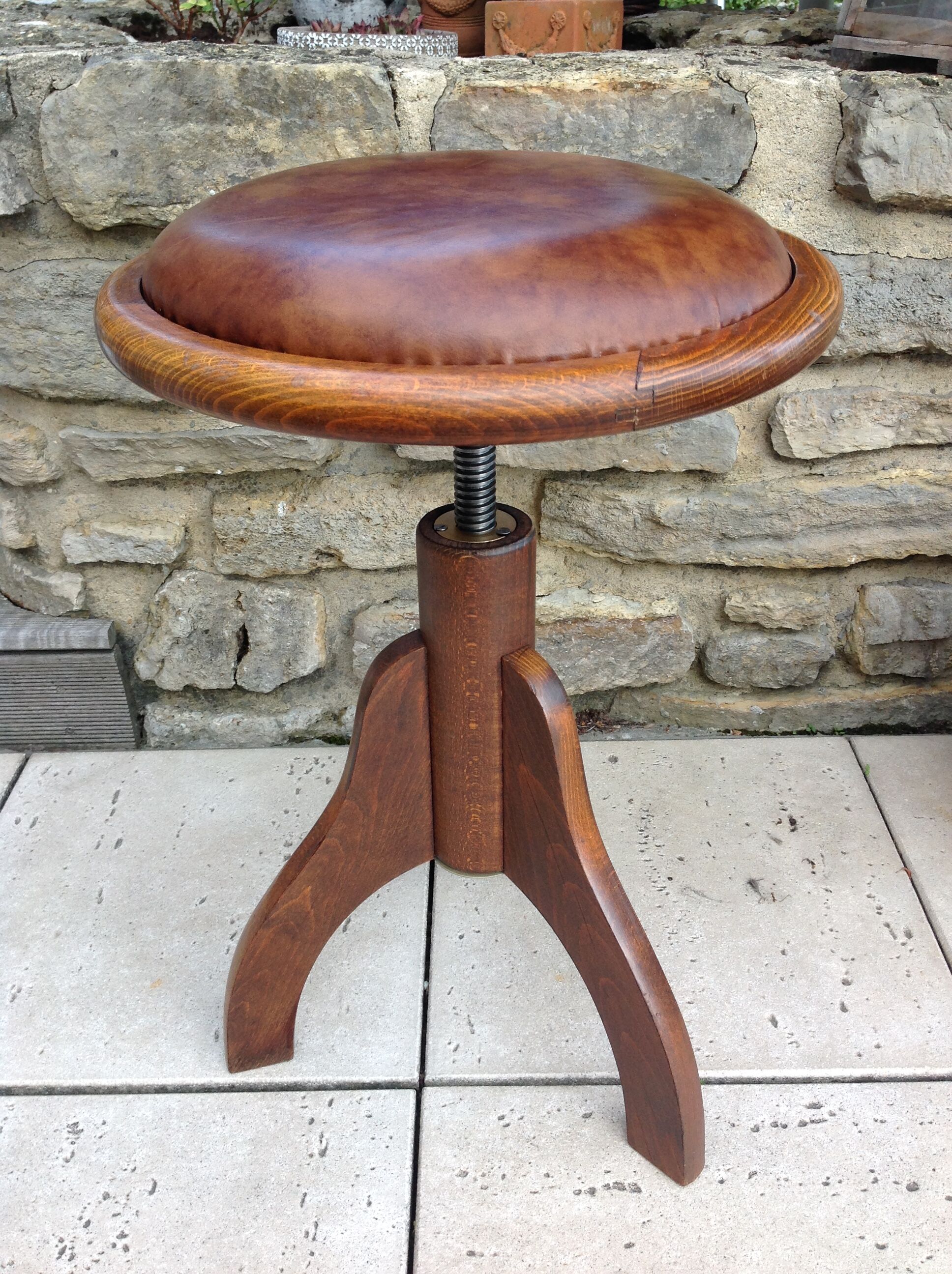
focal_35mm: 35
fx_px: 1287
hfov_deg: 40.6
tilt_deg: -30.7
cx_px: 476
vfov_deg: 52.7
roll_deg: +3.7
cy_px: 637
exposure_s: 1/171
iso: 50
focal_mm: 4.28
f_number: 2.4
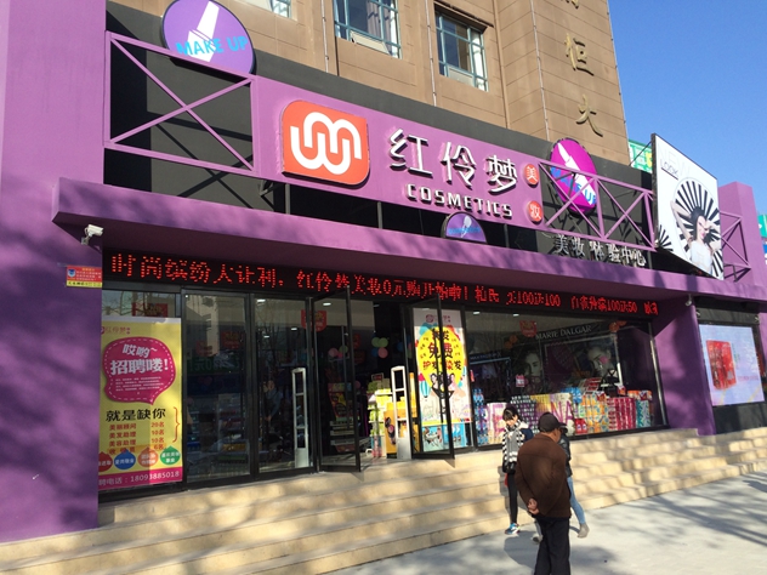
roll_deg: +6.3
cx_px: 384
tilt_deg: +11.2
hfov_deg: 61.7
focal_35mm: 29
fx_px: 643
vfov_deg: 48.2
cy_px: 288
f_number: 2.2
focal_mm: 4.15
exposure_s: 1/1172
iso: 32
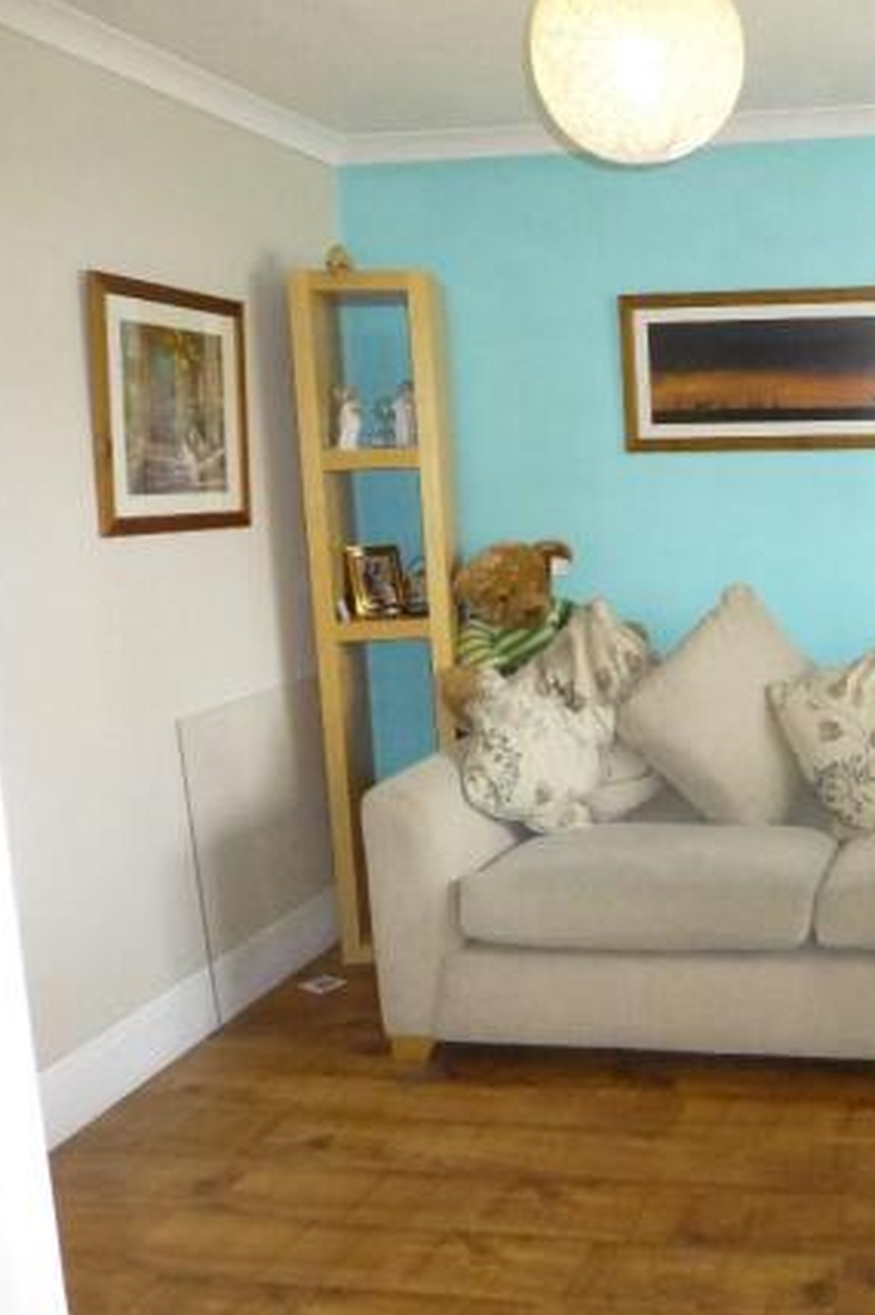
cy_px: 662
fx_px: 1240
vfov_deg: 55.8
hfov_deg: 35.9
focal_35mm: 34
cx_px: 824
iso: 800
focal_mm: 4.3
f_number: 3.3
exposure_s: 1/60
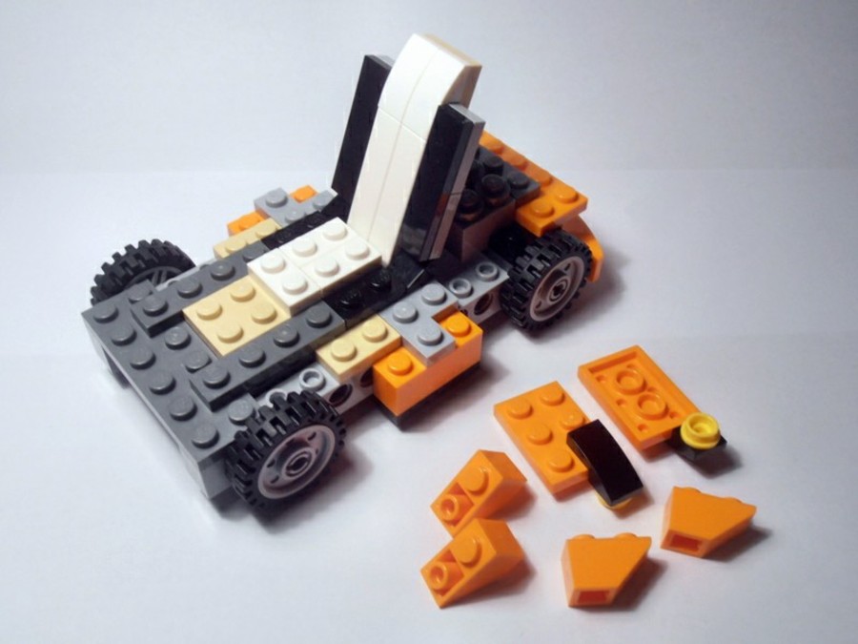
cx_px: 429
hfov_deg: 50.1
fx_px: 917
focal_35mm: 37
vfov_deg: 38.7
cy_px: 322
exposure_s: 1/40
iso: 80
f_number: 3.9
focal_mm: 6.61
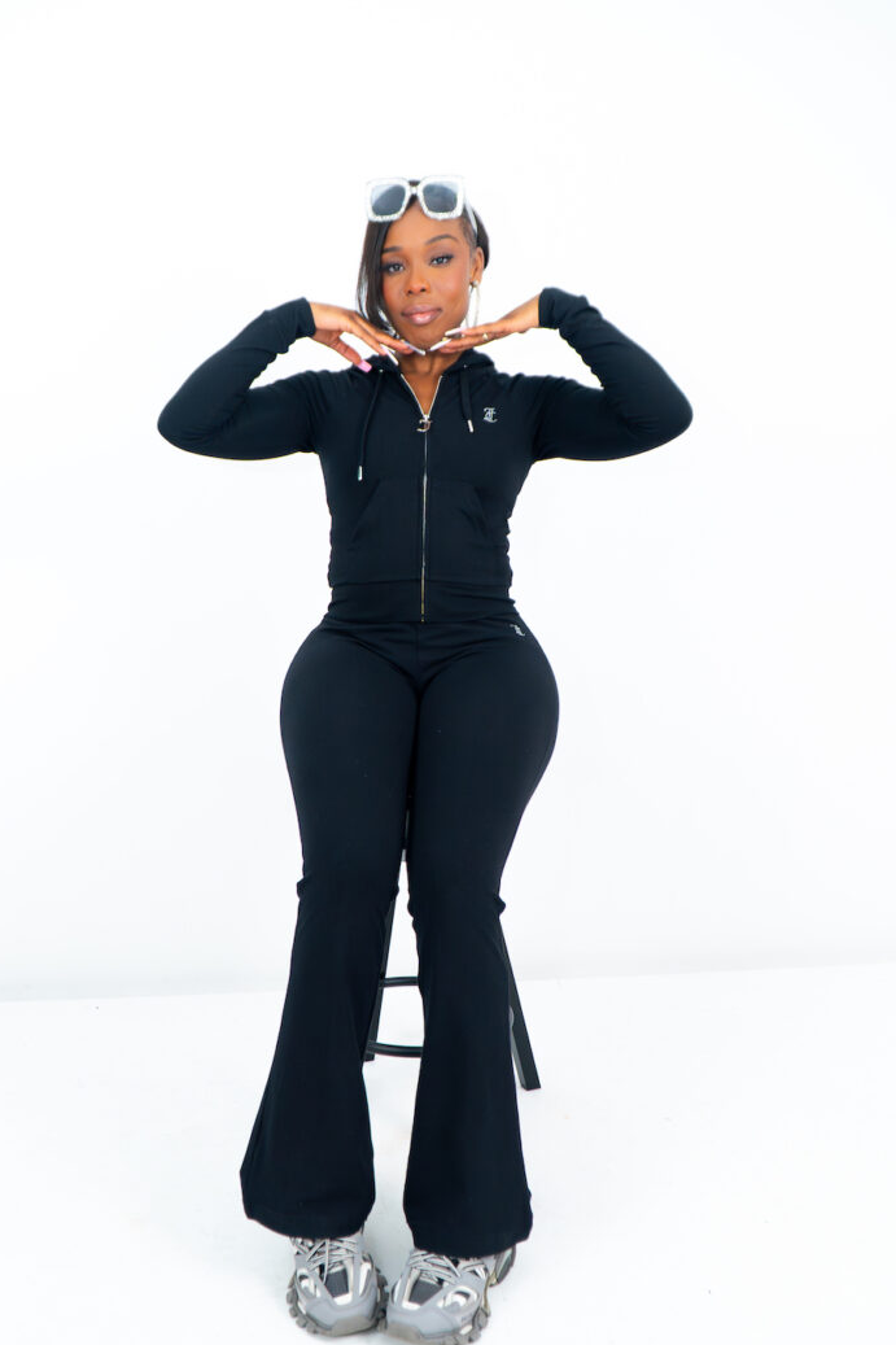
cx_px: 410
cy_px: 735
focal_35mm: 30
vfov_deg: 61.8
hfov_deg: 43.6
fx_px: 1120
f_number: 4
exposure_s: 1/200
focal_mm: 18
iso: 400
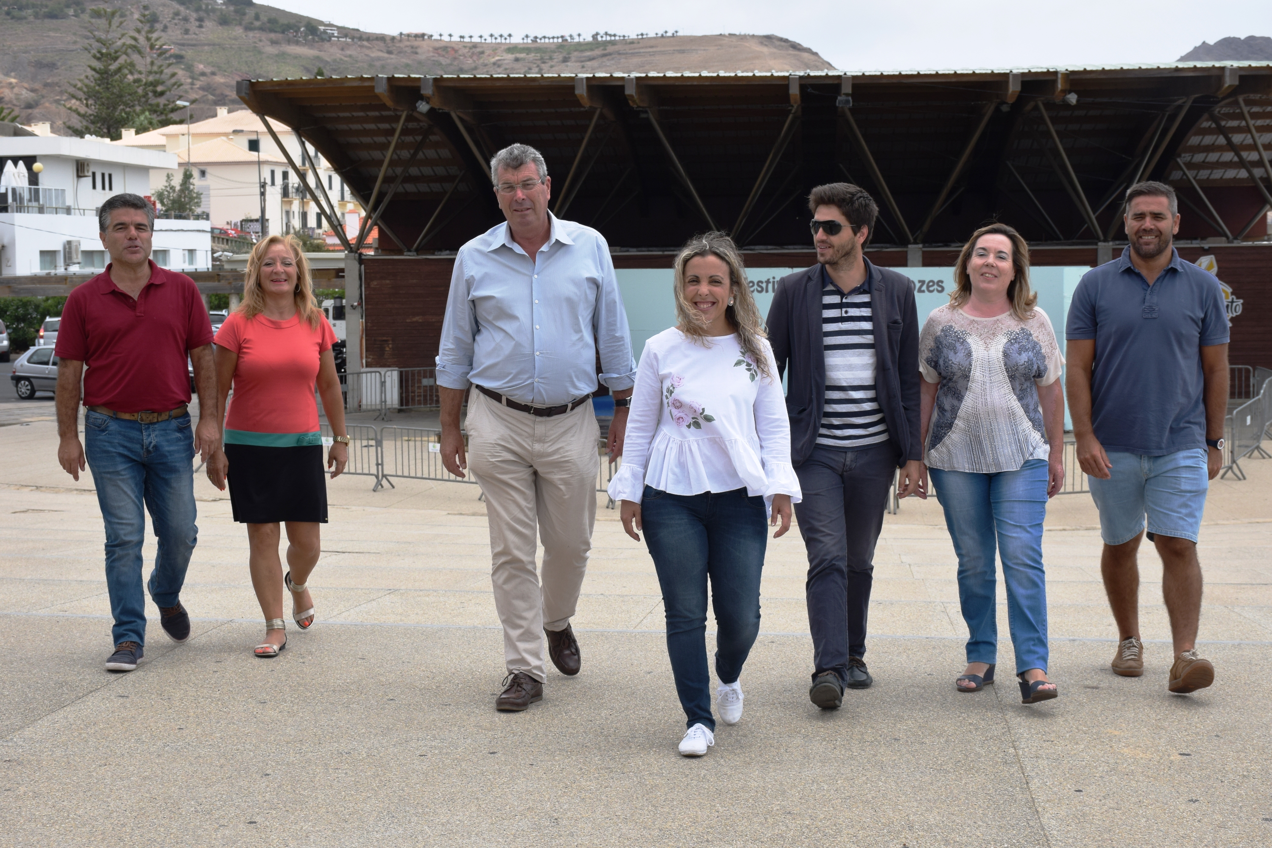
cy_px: 424
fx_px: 2385
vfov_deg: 20.2
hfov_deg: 29.9
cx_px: 636
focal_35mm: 68
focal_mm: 45
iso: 200
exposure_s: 1/320
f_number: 9
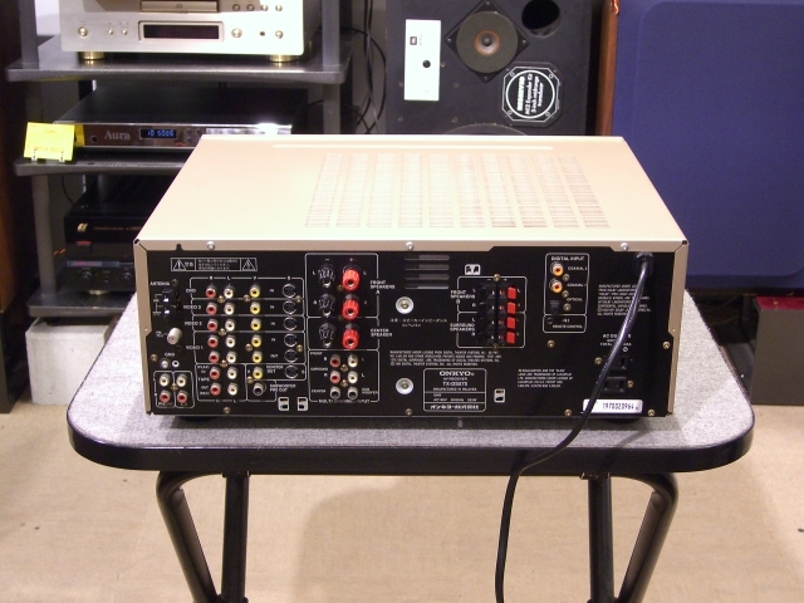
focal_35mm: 57
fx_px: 1324
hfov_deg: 33.8
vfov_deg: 25.7
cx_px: 402
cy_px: 302
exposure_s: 1/8
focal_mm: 11.8
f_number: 3.6
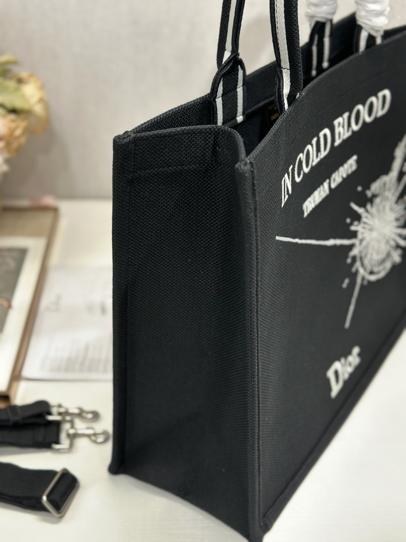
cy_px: 271
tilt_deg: -34.4
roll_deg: -2.2
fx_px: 751
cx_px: 203
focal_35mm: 48
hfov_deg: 30.3
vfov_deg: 39.7
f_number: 1.78
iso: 80
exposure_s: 1/100
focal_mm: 6.86
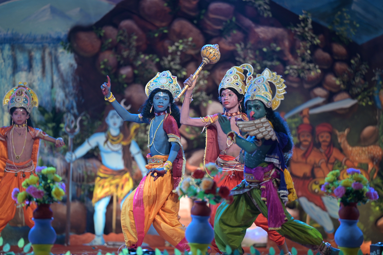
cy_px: 128
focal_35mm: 200
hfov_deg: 10.3
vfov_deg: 6.9
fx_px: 2126
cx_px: 192
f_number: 2.8
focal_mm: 200
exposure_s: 1/400
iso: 800
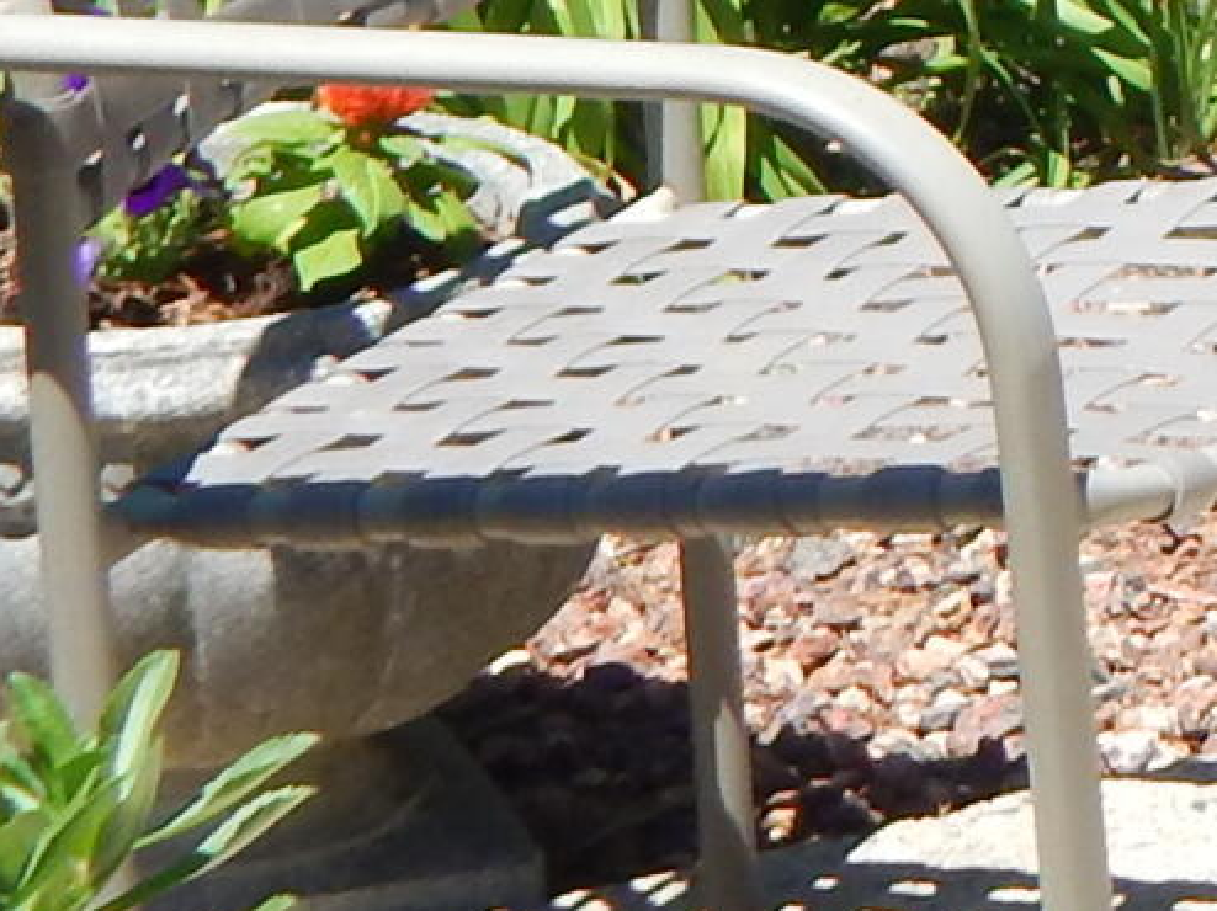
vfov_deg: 6.4
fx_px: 8117
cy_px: -362
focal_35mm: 231
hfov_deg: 7.7
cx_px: 3355
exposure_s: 1/800
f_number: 3.4
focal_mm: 6.8
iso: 125
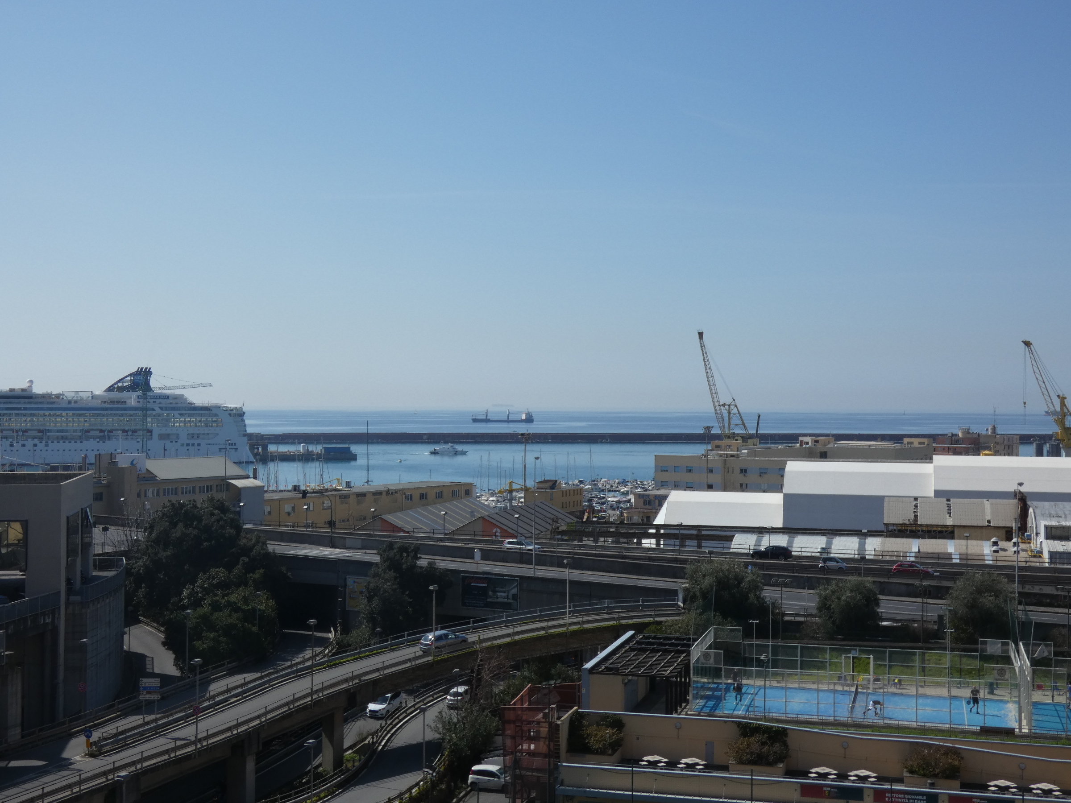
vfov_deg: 30.3
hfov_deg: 39.7
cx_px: 536
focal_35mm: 48
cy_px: 402
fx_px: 1485
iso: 80
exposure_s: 1/800
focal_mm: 8.6
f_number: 5
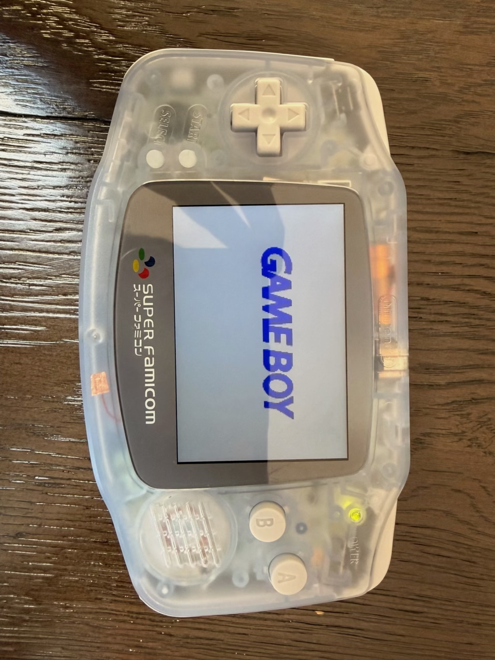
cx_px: 248
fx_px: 496
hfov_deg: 53.1
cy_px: 330
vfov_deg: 67.3
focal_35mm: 26
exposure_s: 1/60
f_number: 2.2
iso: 400
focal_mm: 2.22
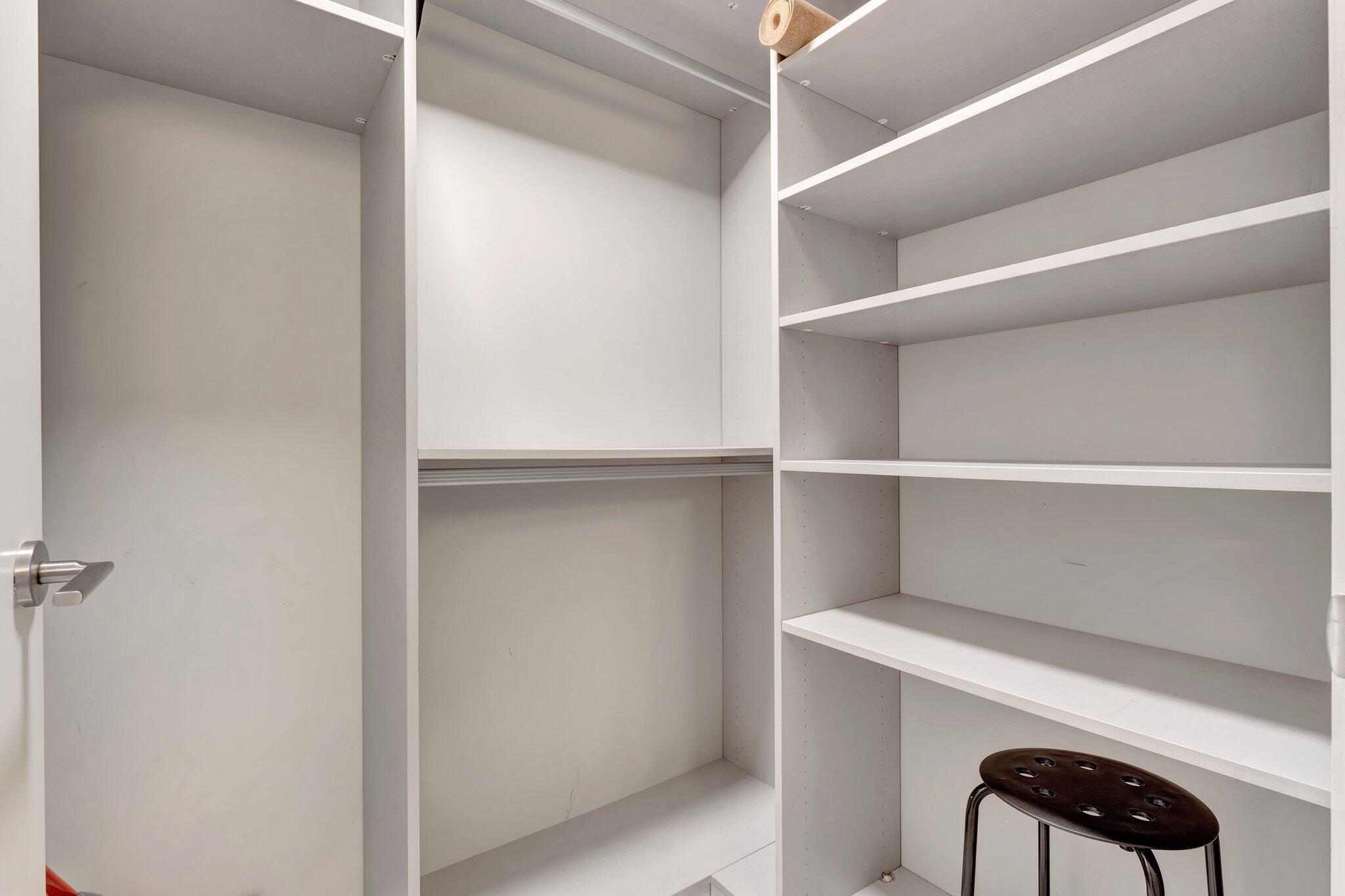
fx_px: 620
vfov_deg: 71.7
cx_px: 672
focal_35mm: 17
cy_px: 448
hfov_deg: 94.6
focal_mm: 16.6
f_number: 9
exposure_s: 1.3
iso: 400
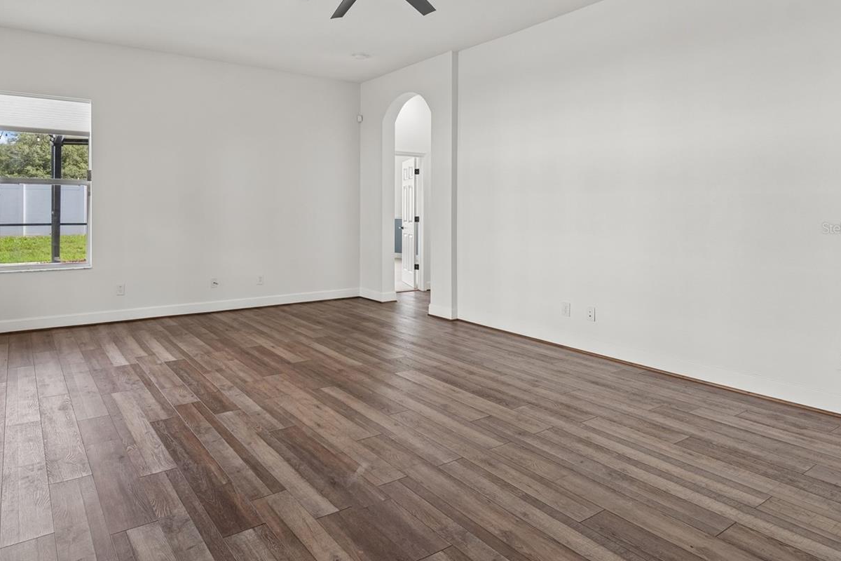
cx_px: 324
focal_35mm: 20
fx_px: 467
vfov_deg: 61.5
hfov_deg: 82.6
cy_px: 228
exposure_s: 1/10
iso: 100
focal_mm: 10
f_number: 7.1
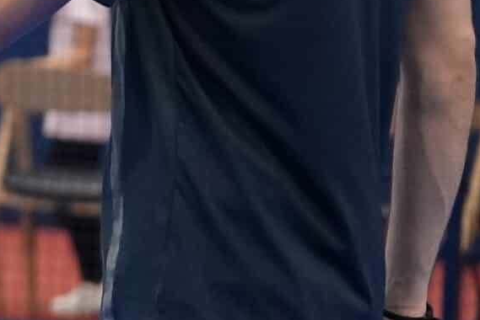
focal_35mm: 315
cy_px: -74
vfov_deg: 4.4
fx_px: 4202
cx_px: -577
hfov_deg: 6.3
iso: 8000
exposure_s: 1/800
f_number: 2.8
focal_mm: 70
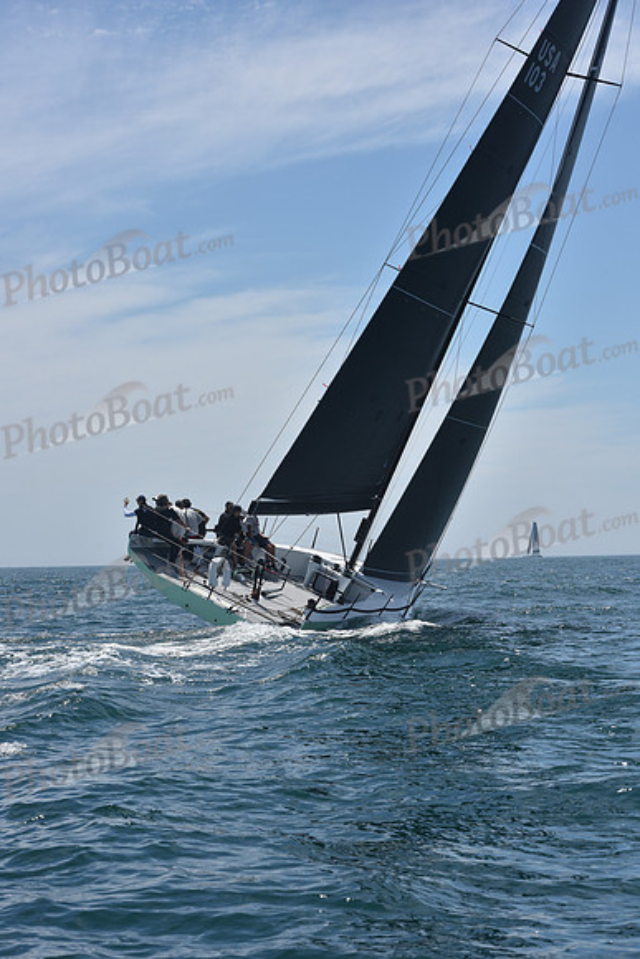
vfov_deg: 28.8
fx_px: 1865
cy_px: 480
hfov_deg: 19.5
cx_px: 320
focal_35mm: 70
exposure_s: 1/800
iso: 250
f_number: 11
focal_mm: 70
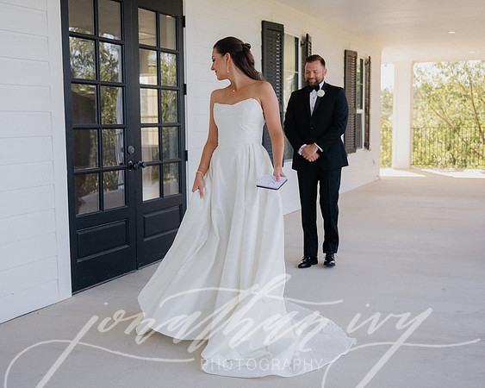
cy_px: 194
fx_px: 646
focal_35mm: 45
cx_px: 242
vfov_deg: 33.4
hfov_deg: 41.1
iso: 1600
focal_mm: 40
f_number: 3.2
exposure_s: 1/3200
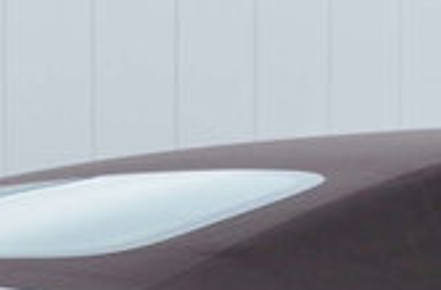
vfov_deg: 5.9
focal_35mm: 221
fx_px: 2697
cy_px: 725
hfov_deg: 9.3
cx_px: 273
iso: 800
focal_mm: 24
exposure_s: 1/50
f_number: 4
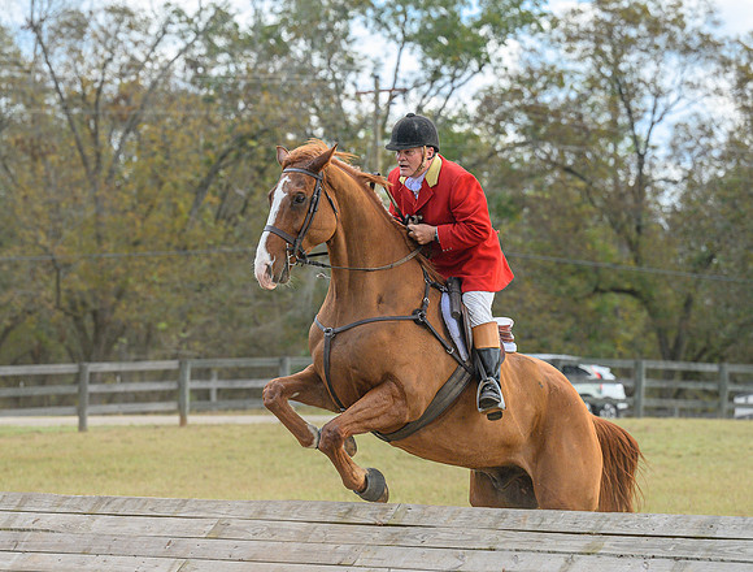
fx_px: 3412
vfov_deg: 9.6
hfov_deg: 12.6
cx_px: 280
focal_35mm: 156
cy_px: 354
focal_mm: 102
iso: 640
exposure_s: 1/1000
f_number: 3.5
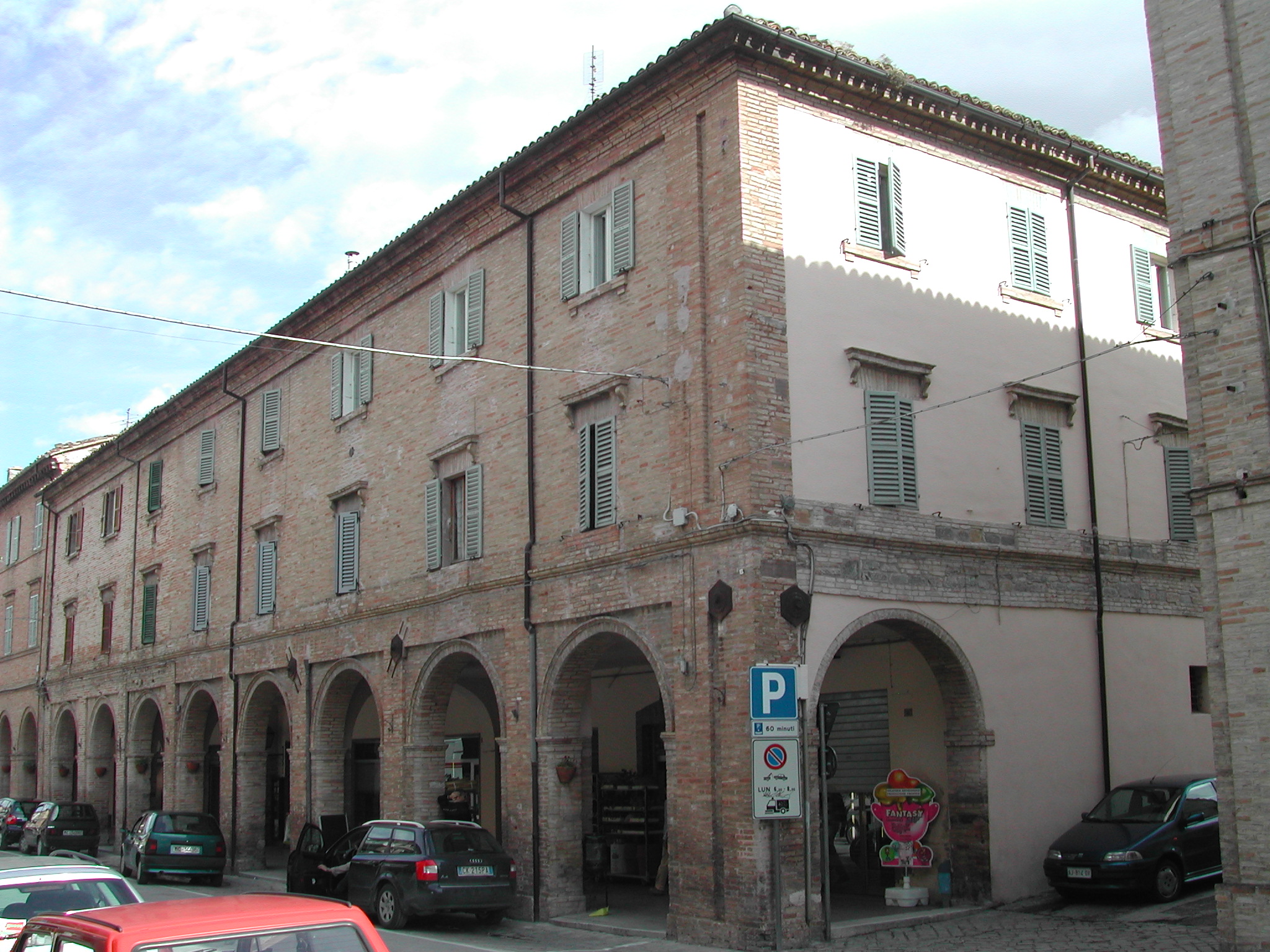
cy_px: 476
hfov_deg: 49.0
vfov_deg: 37.7
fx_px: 1394
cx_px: 635
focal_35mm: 38
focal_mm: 8
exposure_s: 1/131
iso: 100
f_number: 7.6
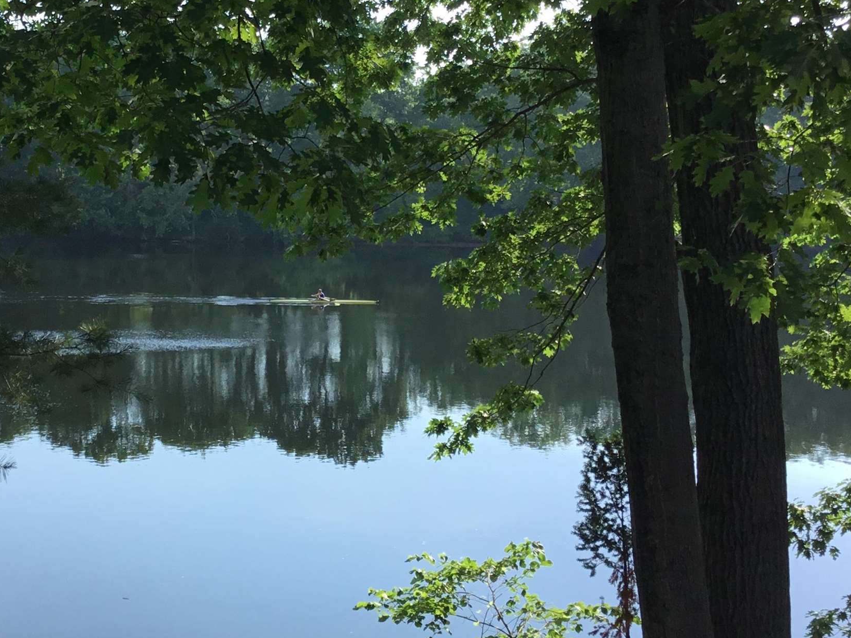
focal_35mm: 58
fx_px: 1426
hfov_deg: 32.7
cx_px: 230
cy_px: 251
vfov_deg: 25.2
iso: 25
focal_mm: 3.3
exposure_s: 1/637
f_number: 2.4
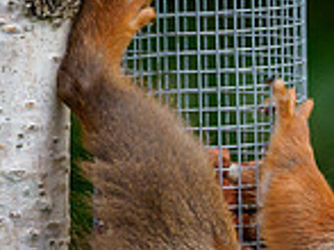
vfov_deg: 0.4
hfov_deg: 0.6
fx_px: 32663
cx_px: 443
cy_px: 202
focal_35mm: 3388
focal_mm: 300
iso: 640
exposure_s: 1/640
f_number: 4
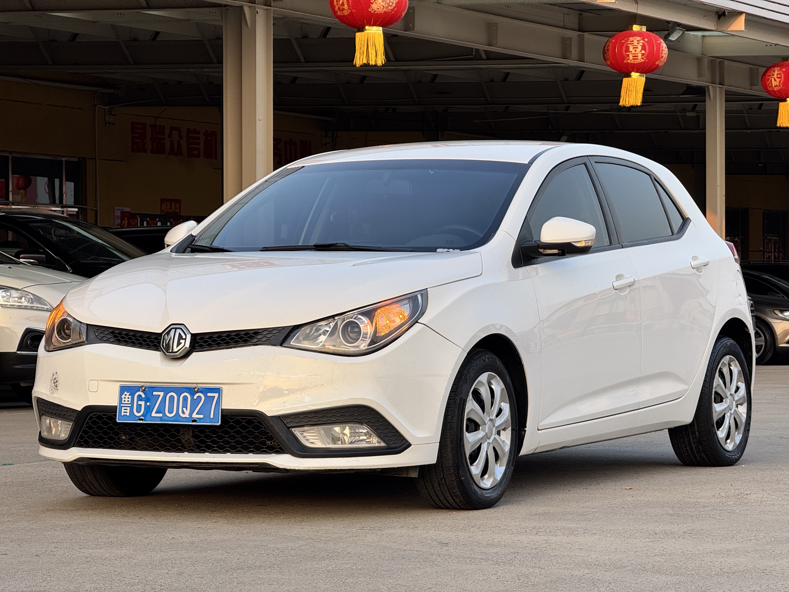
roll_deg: +0.4
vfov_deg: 12.3
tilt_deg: +1.4
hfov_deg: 16.4
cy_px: 296
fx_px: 2735
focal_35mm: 120
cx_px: 394
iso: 50
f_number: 2.8
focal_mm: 15.66
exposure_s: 1/205
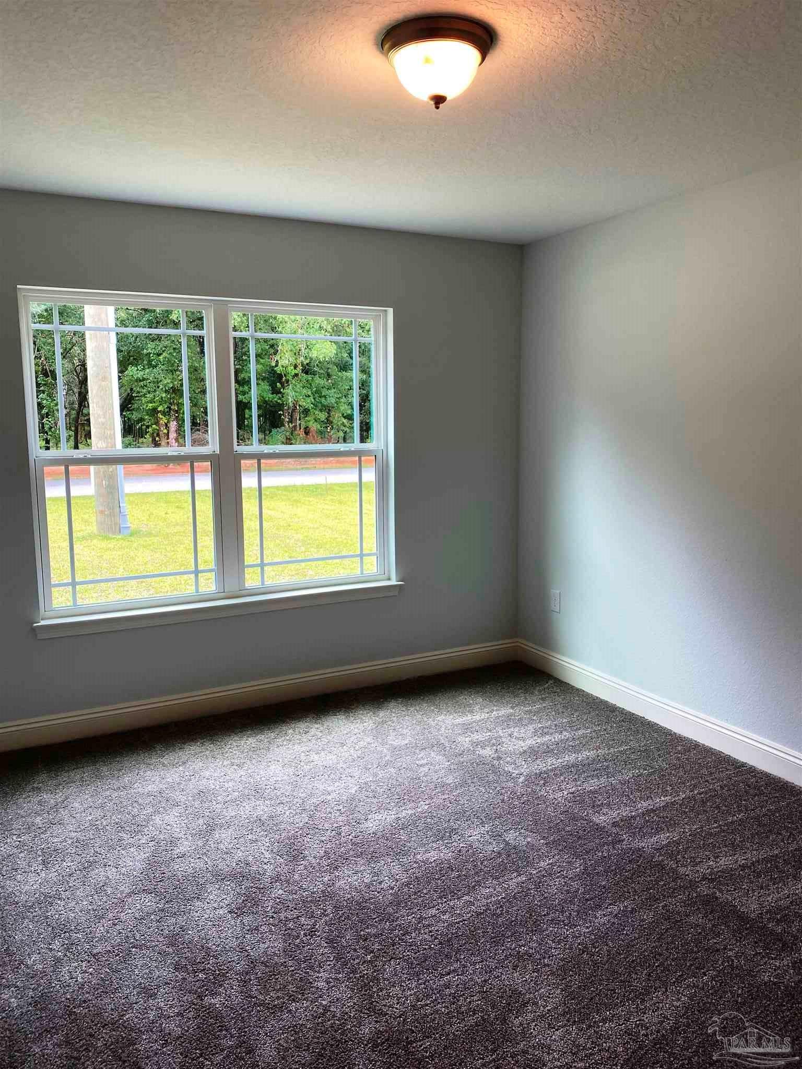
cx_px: 401
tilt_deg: -6.5
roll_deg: -0.4
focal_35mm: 26
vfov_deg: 67.3
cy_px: 534
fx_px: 803
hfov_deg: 53.1
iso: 50
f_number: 1.8
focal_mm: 4.25
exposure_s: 1/120
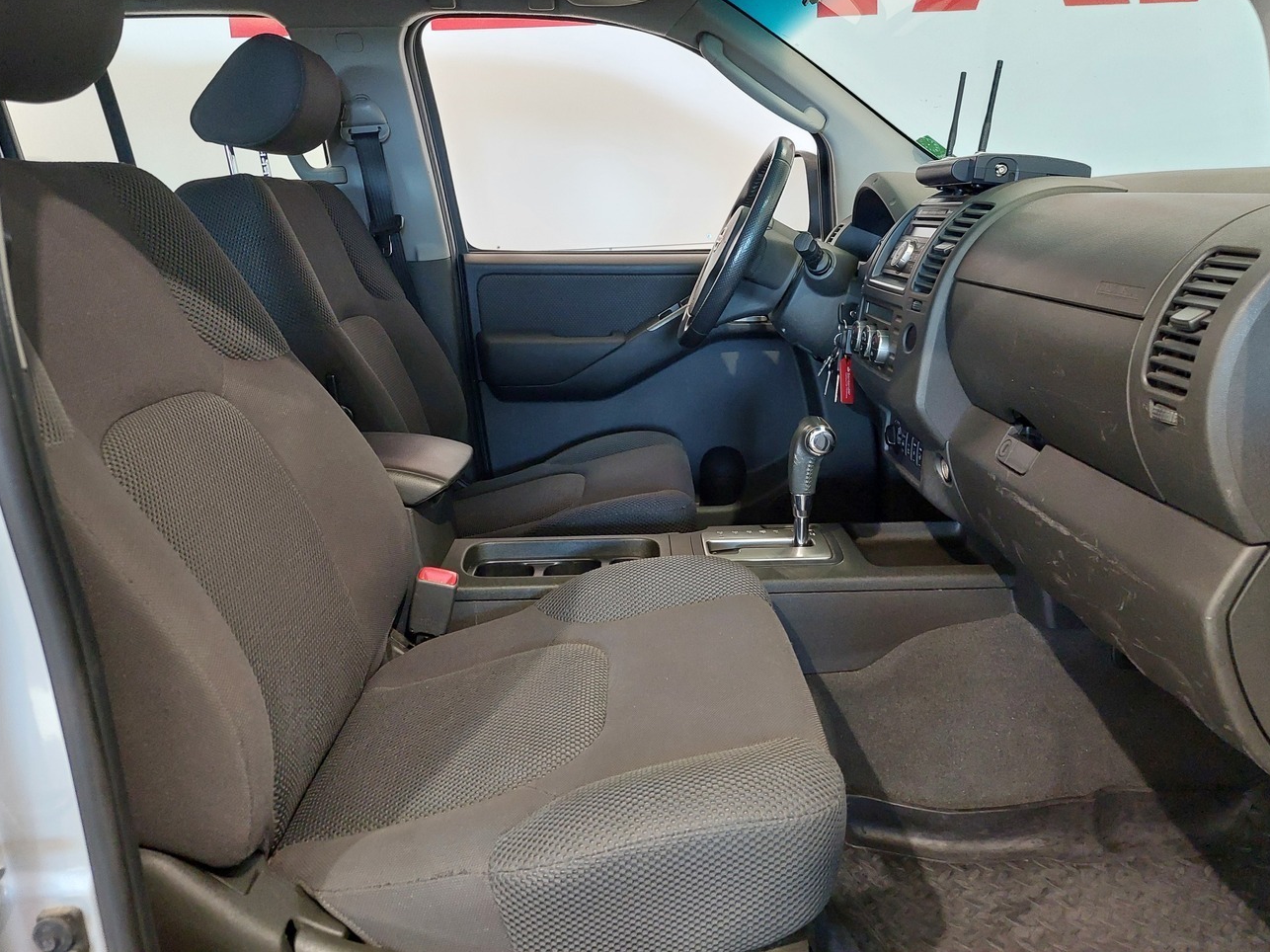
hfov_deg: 63.5
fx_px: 1027
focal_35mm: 28
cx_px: 632
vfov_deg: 49.6
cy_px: 420
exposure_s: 1/50
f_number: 1.8
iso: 320
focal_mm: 5.23
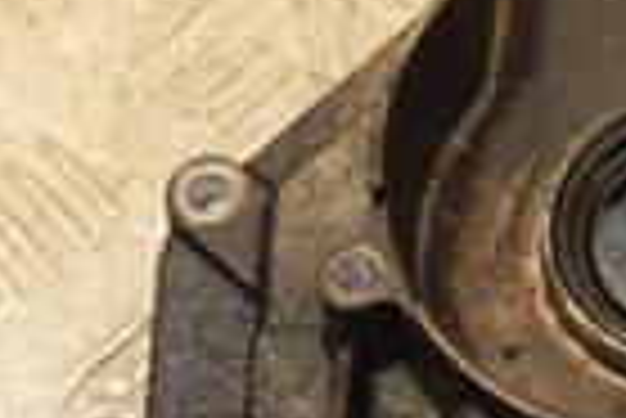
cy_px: 36
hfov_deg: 10.5
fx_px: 3377
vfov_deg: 7.1
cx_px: 549
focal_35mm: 194
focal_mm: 30
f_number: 5
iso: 800
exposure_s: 1/200
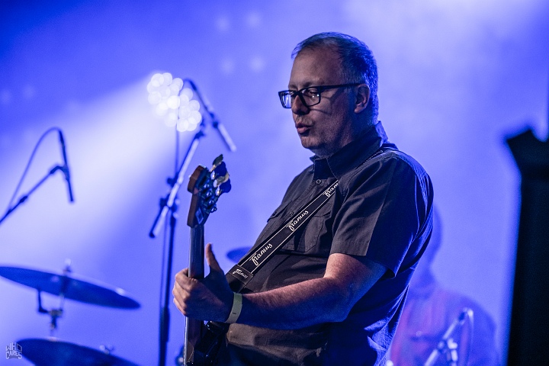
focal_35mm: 300
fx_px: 4575
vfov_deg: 4.6
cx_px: 274
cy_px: 183
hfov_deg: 6.9
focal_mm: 200
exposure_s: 1/100
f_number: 2.8
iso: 200
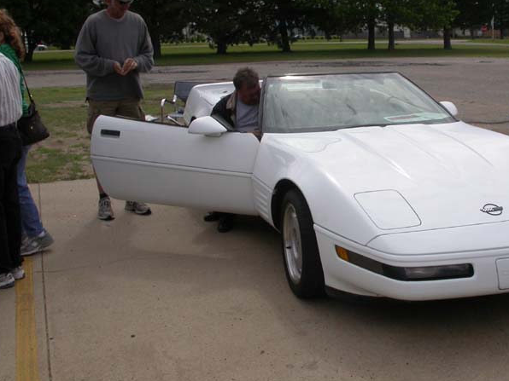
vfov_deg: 28.5
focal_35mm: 51
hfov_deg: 37.2
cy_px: 141
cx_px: 329
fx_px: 750
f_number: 7.5
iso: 100
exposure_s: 1/583
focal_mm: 7.85
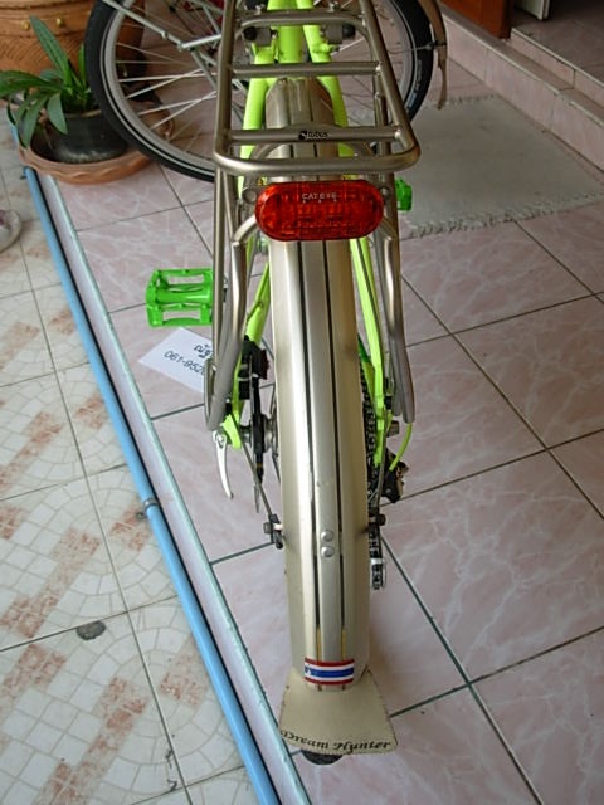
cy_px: 402
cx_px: 302
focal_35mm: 38
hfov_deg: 37.7
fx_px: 884
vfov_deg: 49.0
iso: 50
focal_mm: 6.3
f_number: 2.9
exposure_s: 1/46.6
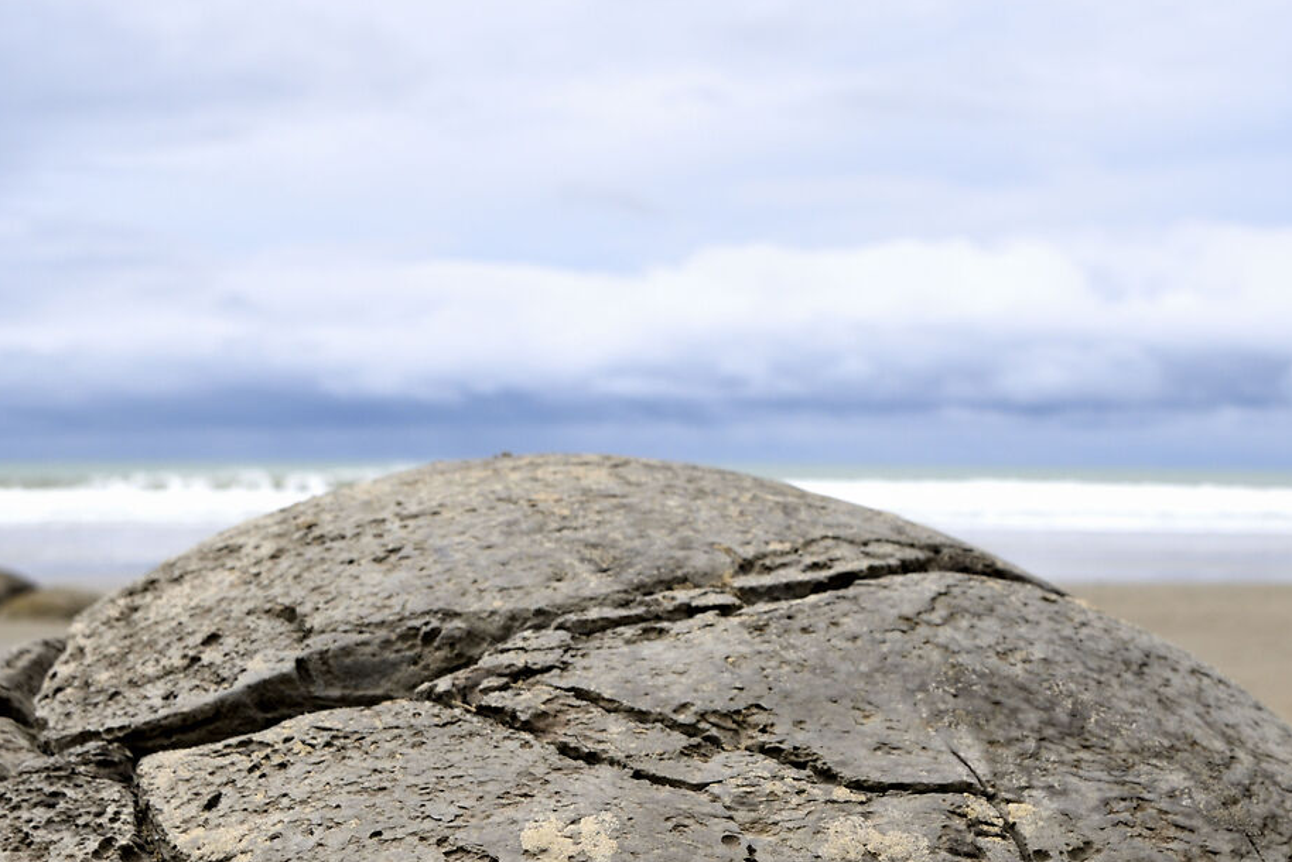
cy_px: 821
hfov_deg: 31.7
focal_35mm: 63
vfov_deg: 21.0
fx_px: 2262
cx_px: 811
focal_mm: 24
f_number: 2.8
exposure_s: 1/6400
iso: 200
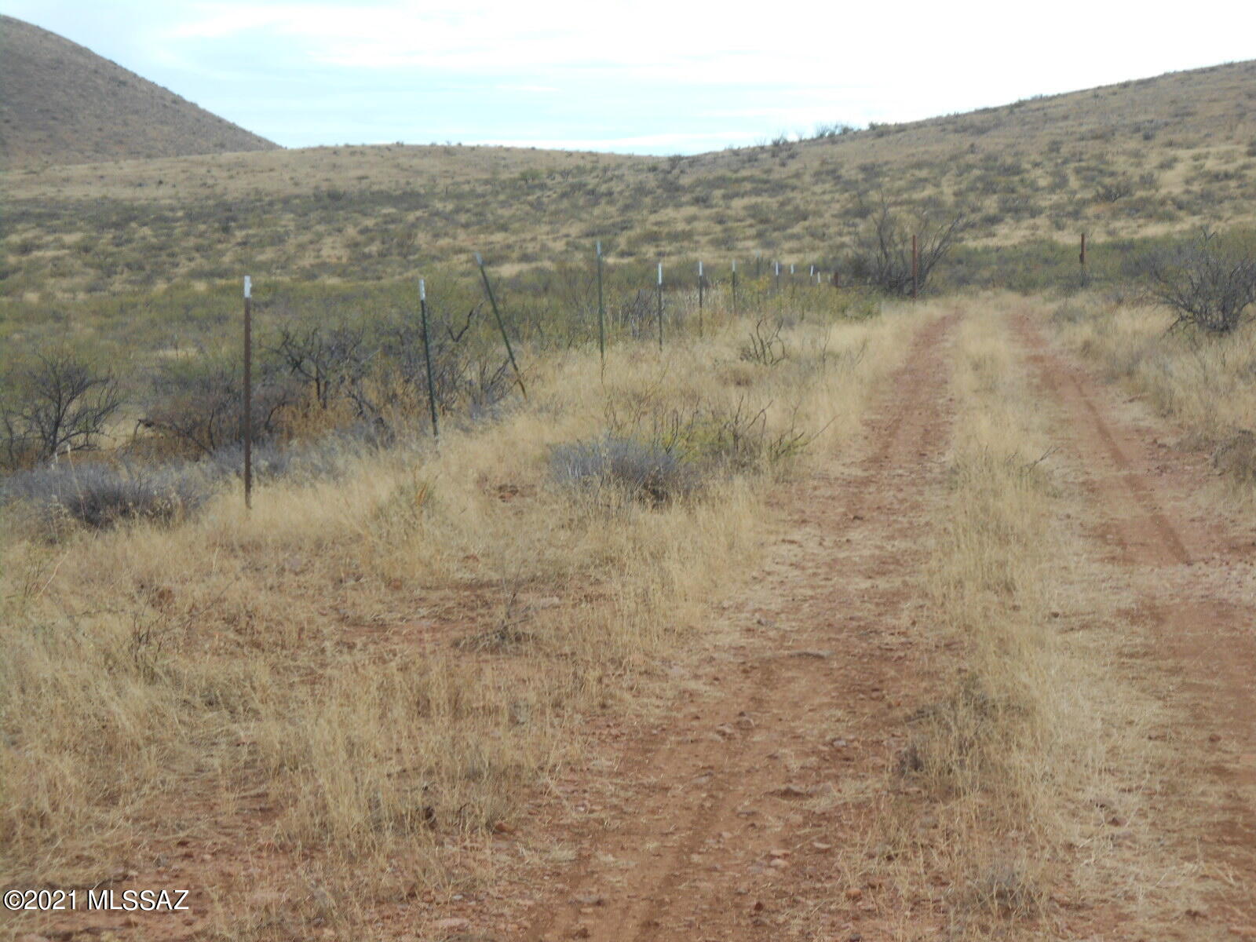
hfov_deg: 22.8
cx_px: 628
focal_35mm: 86
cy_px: 471
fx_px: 3120
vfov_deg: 17.2
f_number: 6.3
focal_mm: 15.4
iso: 100
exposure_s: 1/60
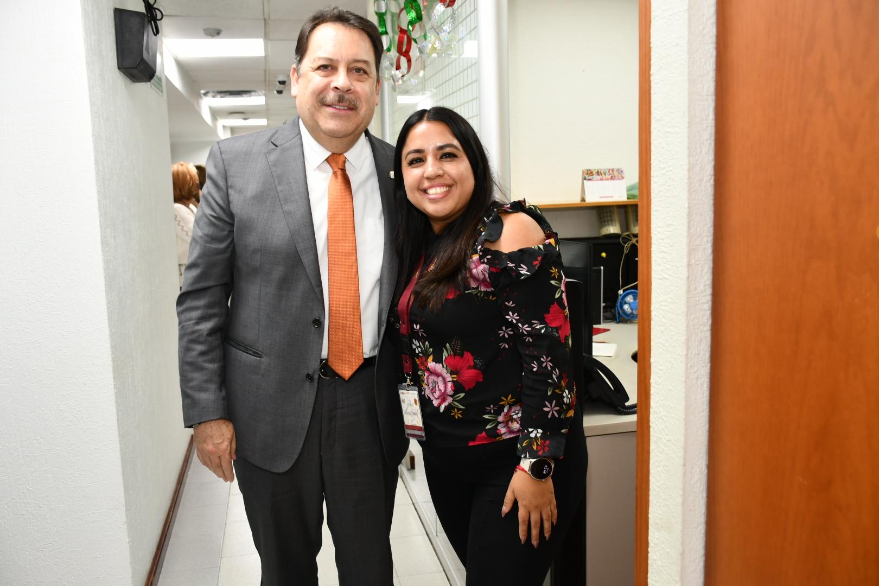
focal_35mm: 33
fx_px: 806
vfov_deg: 40.0
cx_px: 440
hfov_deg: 57.2
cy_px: 293
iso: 640
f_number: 4
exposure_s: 1/60
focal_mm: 22
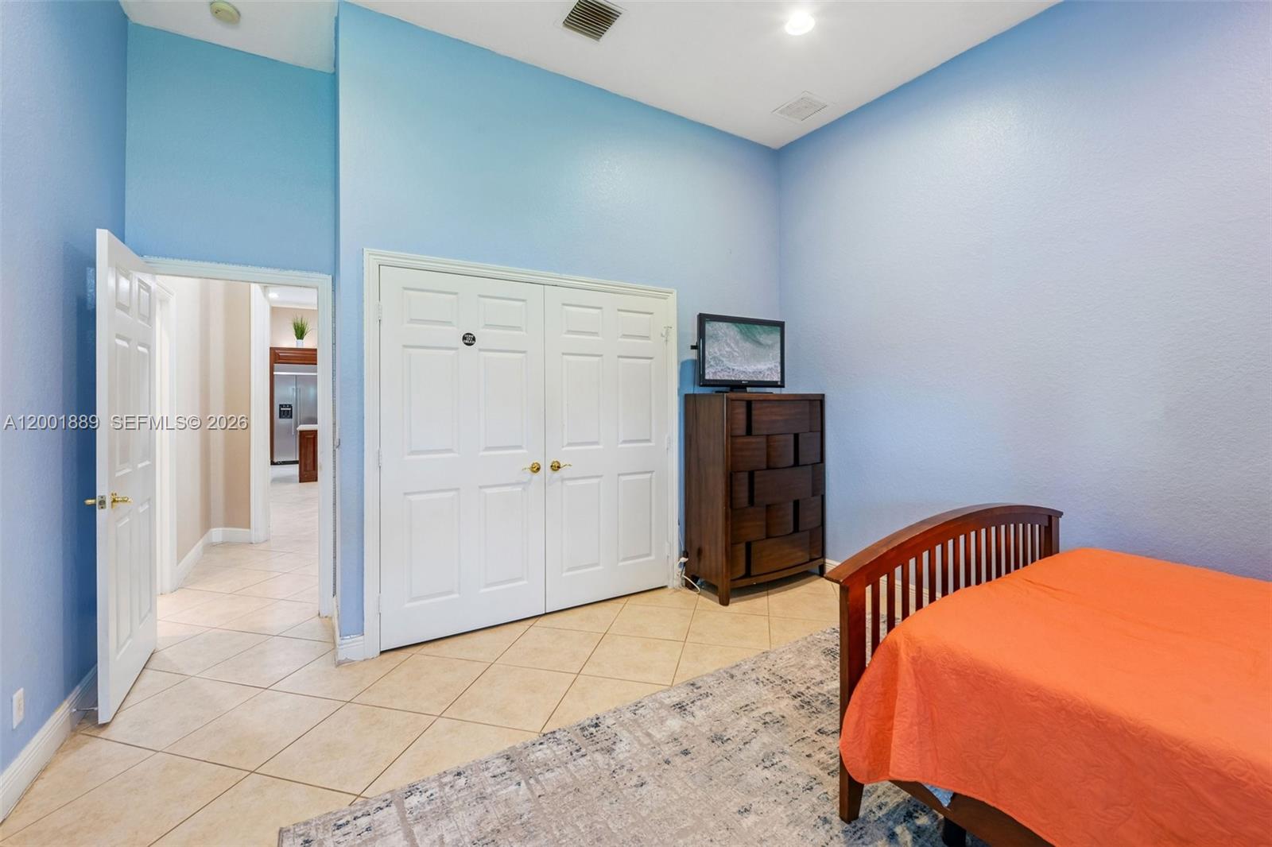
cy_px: 424
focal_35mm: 14
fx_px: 495
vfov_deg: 81.2
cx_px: 636
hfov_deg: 104.3
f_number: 9
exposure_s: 1/2
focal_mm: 14
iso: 200
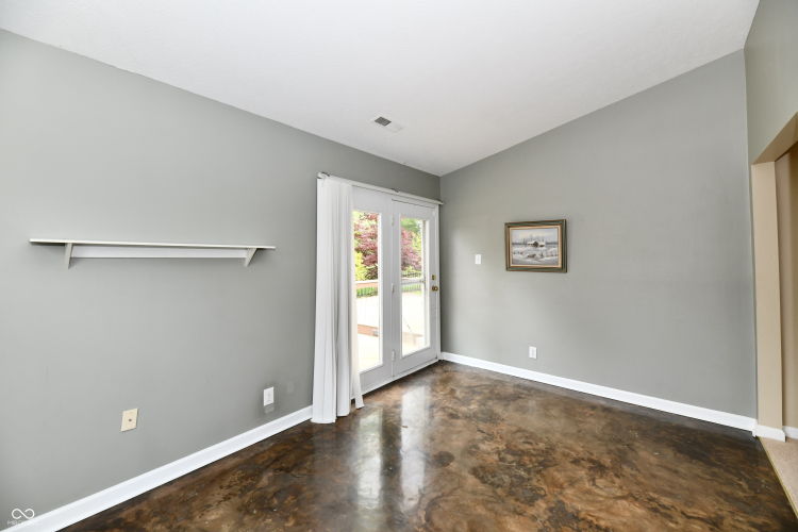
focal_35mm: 14
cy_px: 266
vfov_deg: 81.2
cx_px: 399
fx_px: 310
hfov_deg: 104.3
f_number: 6.3
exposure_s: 1/60
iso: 640
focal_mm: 14
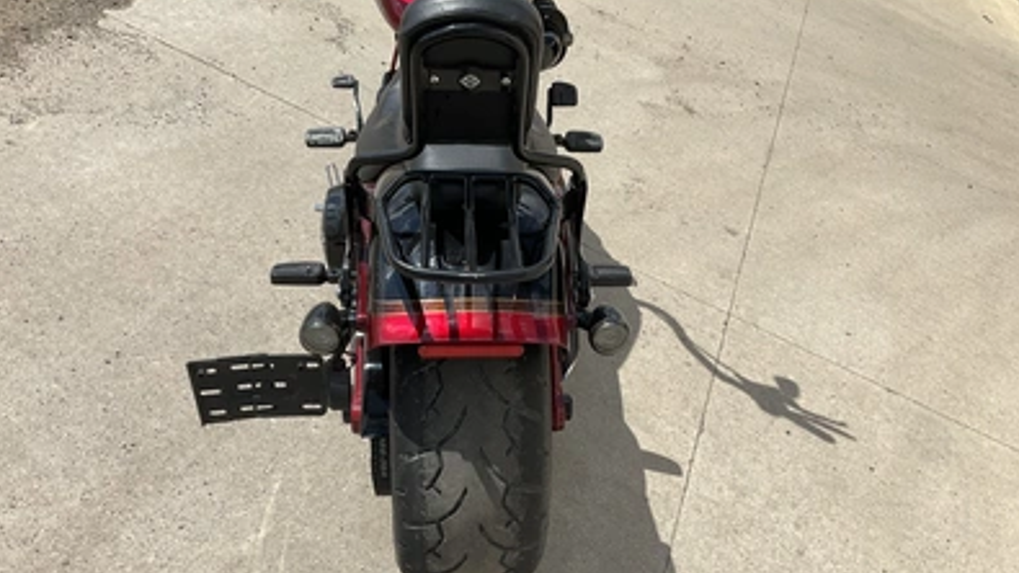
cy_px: 348
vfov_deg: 36.5
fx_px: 864
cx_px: 506
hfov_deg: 61.0
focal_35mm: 32
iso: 25
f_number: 1.8
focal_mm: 3
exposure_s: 1/2959
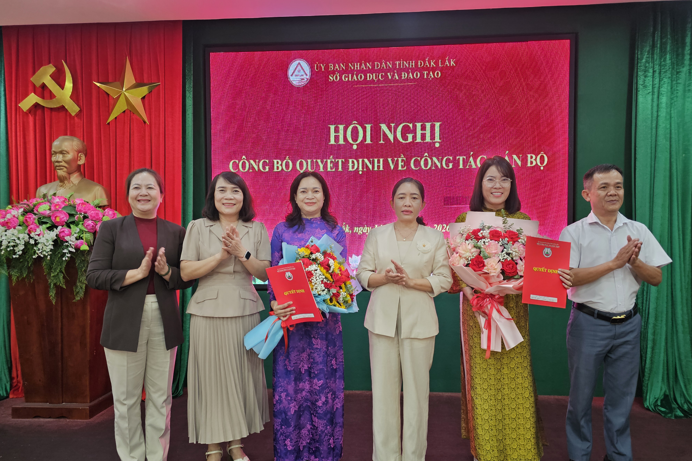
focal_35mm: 24
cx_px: 346
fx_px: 461
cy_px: 257
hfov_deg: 73.7
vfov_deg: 53.0
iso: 250
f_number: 1.7
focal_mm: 6.3
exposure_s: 1/60
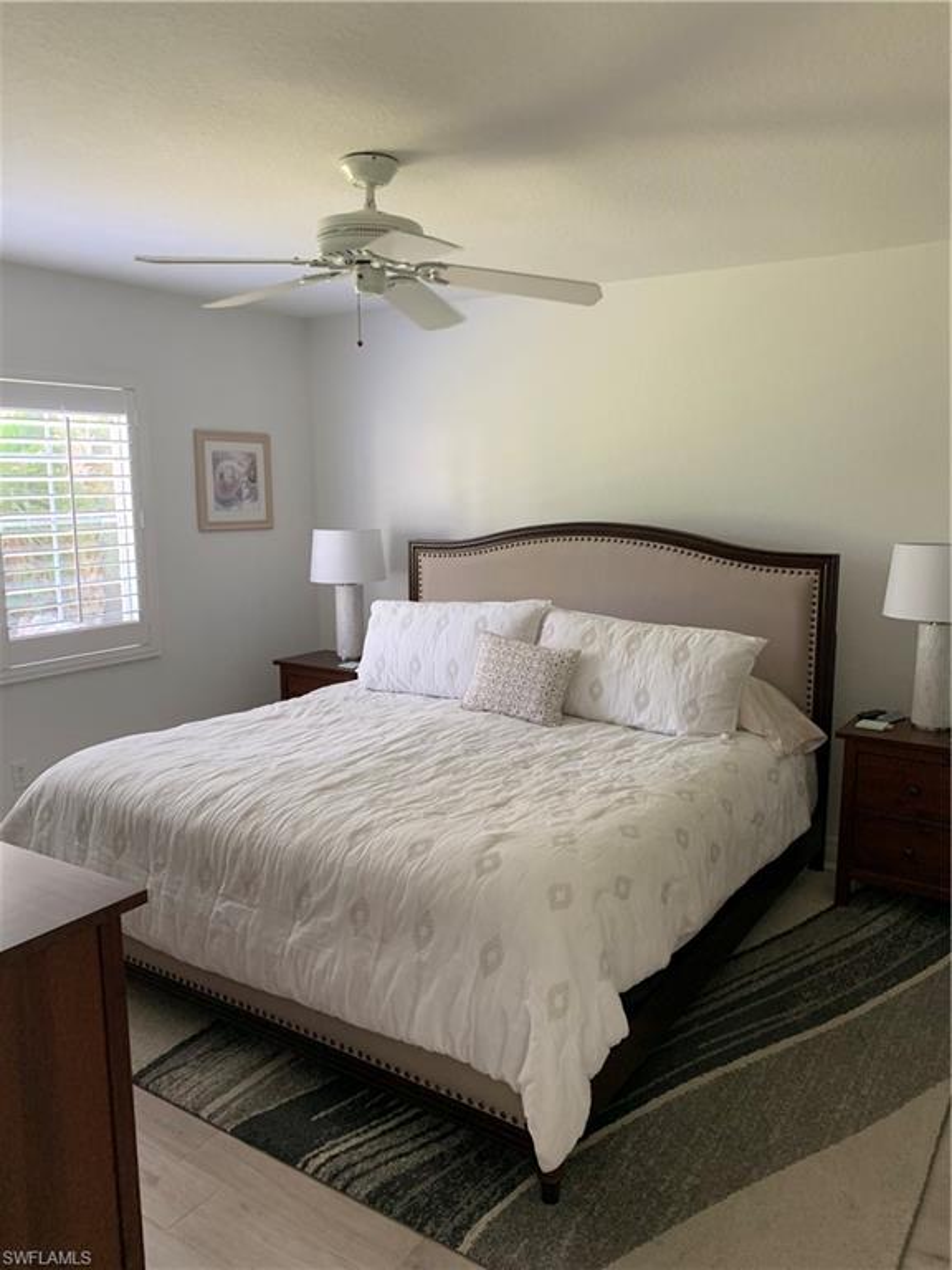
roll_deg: +0.7
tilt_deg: -8.2
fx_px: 953
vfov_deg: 67.3
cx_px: 476
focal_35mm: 26
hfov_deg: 53.1
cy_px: 635
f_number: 1.8
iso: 125
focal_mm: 4.25
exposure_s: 1/60
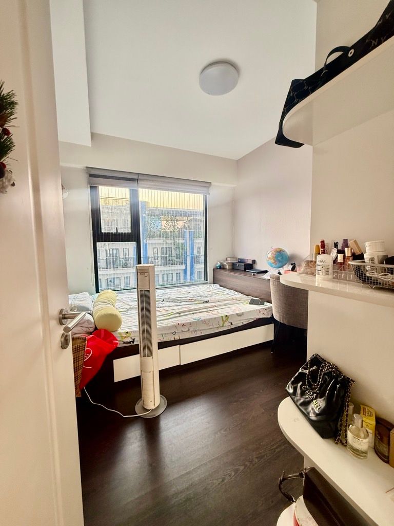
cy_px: 263
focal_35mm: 14
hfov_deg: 85.7
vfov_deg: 102.1
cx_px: 197
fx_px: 212
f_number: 2.2
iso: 320
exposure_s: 1/100
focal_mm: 2.22
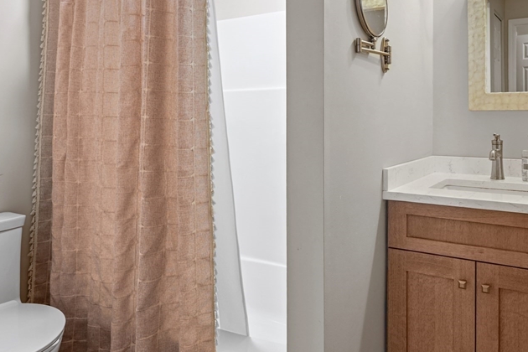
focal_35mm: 26
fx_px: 381
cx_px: 380
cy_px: 130
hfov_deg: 66.1
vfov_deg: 49.0
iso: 320
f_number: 8
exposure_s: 1/1.25
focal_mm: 16
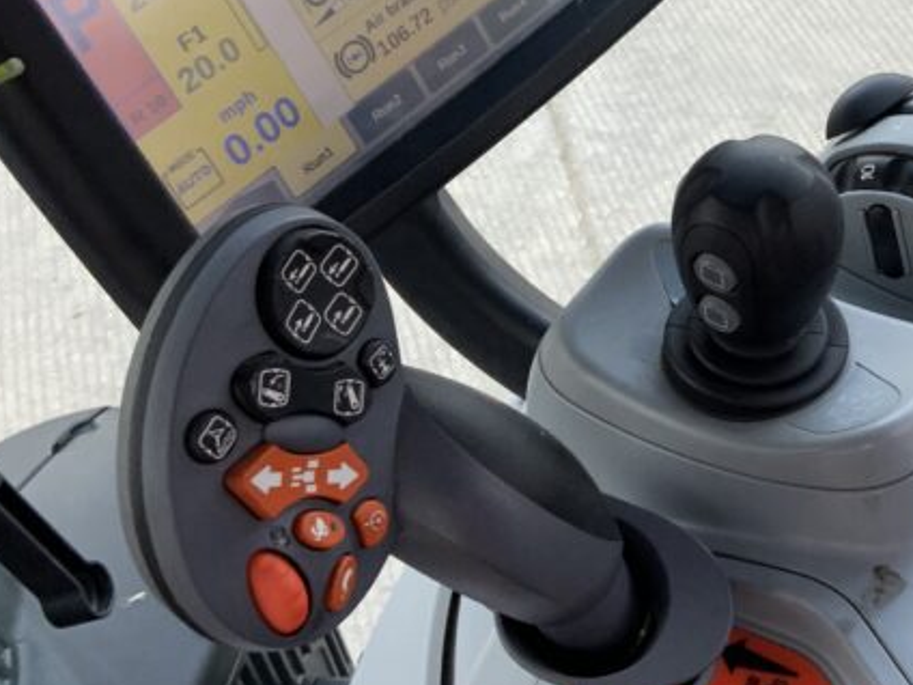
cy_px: 233
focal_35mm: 70
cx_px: 935
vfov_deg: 20.9
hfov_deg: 26.2
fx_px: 1846
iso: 25
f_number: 1.8
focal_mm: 3
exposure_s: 1/122
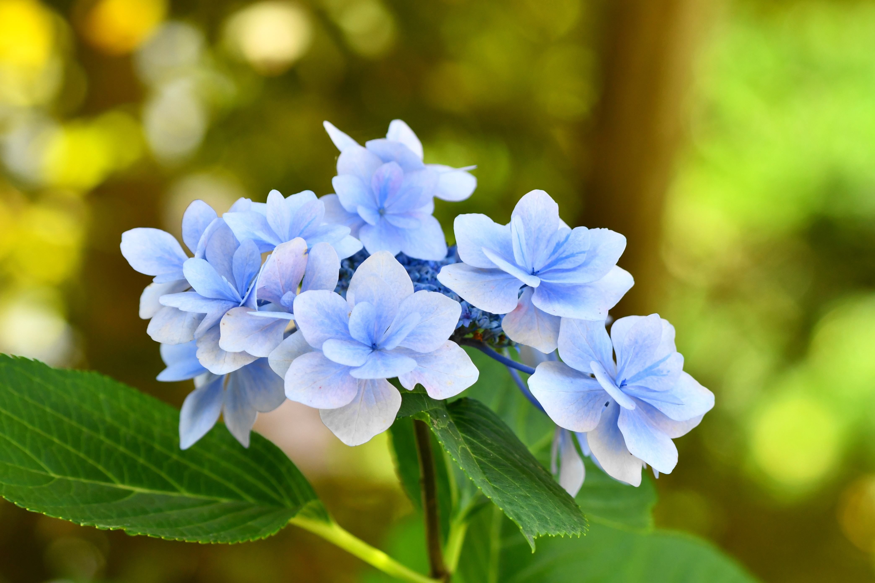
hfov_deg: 6.9
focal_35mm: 300
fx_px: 7291
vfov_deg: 4.6
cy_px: 292
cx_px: 438
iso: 640
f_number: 5.6
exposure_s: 1/320
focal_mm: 200
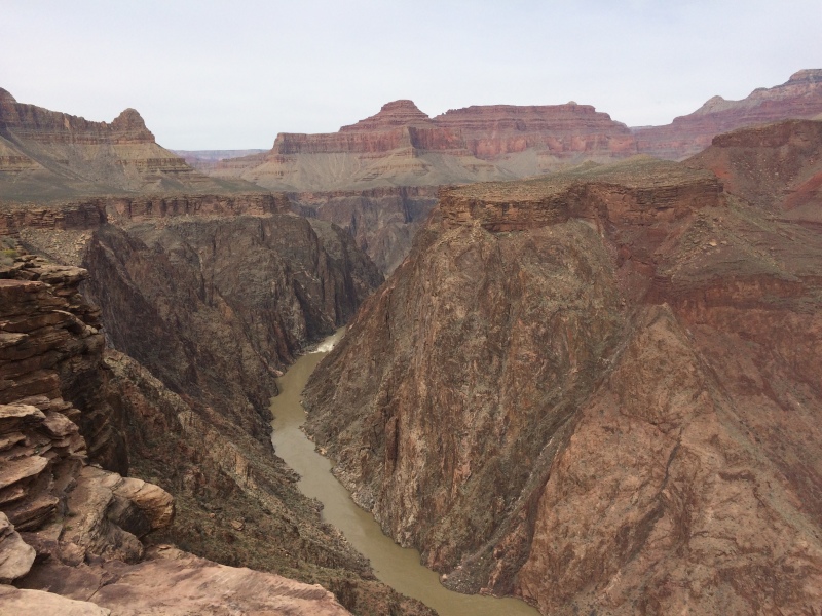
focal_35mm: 29
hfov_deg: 61.7
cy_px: 308
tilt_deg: -11.7
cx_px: 411
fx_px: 689
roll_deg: +0.3
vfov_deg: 48.2
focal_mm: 4.15
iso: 32
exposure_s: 1/2933
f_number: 2.2
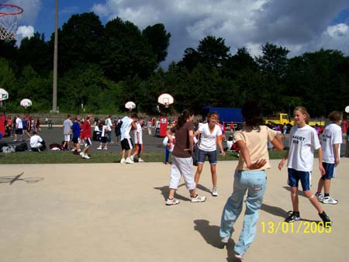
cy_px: 131
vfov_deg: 41.8
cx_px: 174
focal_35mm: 34
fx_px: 343
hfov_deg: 53.9
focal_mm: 5.6
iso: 80
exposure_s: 1/1401
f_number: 5.1
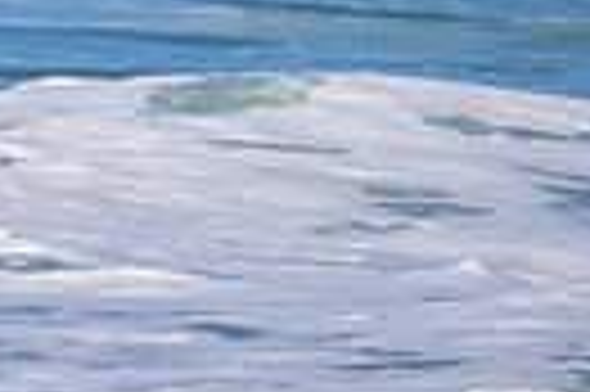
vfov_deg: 0.4
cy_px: -223
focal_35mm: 3545
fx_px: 58026
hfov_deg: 0.6
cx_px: -324
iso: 1100
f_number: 11
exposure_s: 1/2000
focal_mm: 800
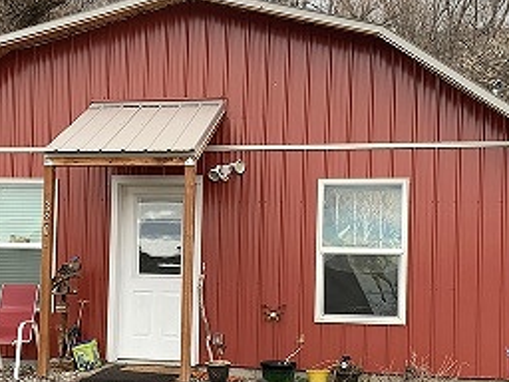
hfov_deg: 29.7
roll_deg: -1.5
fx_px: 956
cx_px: 185
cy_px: 281
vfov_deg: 22.4
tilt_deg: +2.3
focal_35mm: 65
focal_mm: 4.25
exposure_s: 1/419
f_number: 1.8
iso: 25
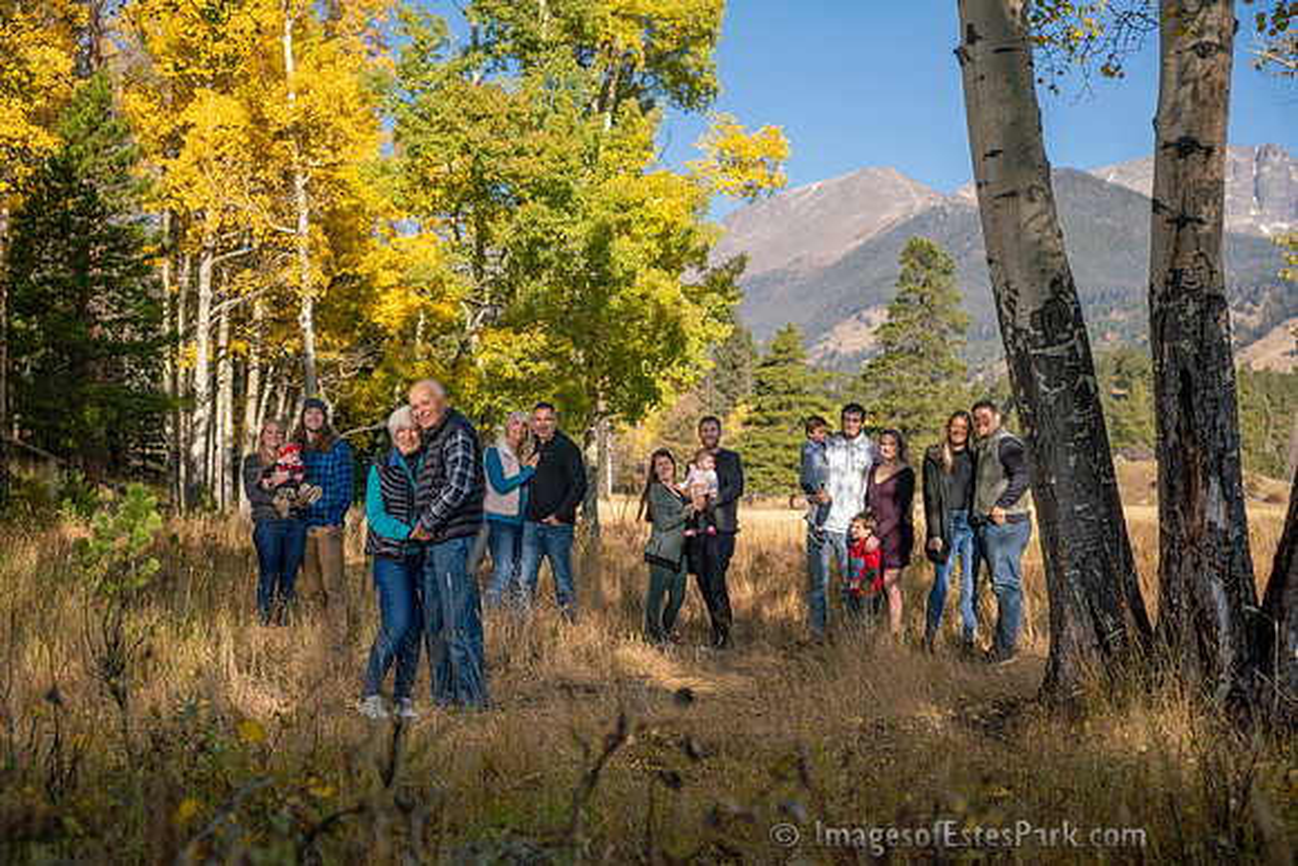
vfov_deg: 27.0
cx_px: 649
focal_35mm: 50
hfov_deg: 39.6
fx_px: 1803
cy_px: 433
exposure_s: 1/1250
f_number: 3.5
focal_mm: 50
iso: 100
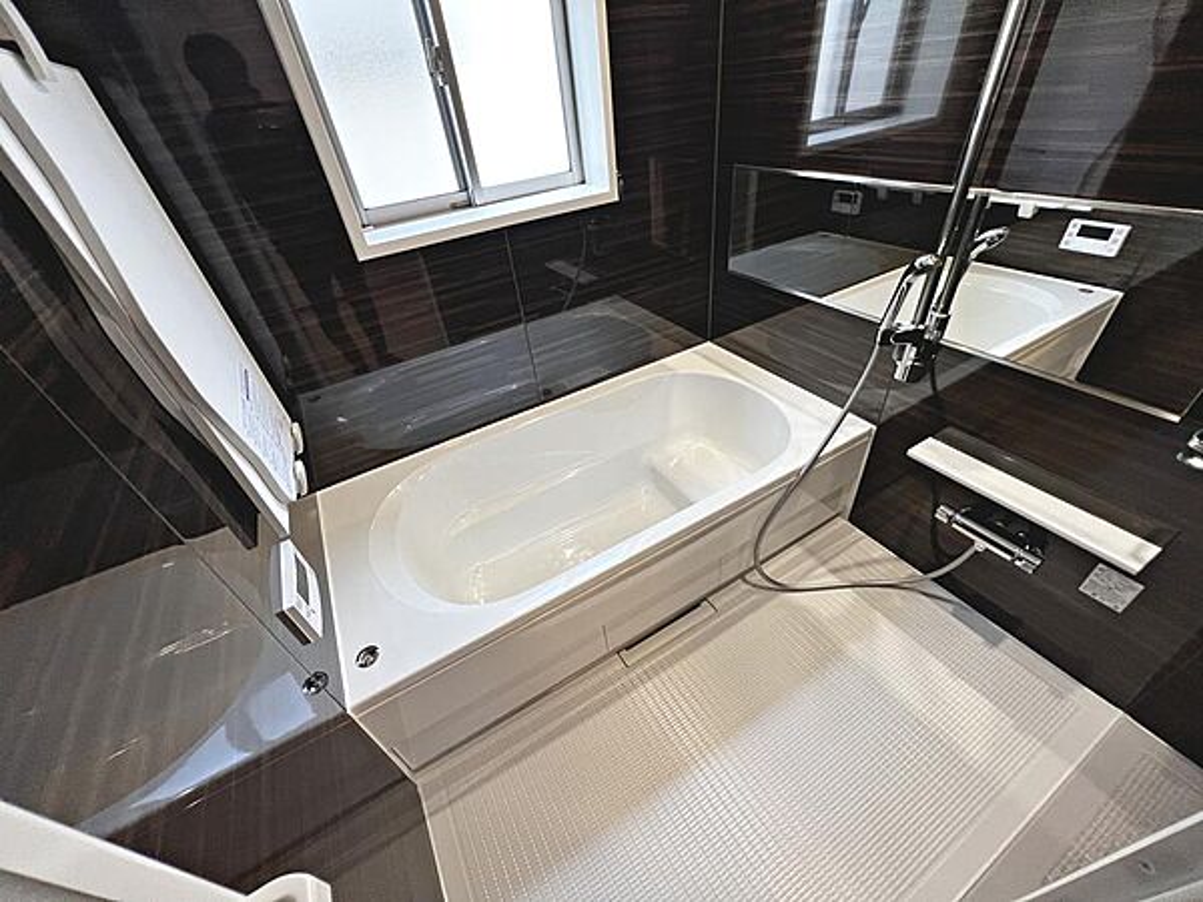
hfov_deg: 106.2
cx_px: 602
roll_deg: +7.2
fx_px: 452
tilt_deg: -37.8
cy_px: 451
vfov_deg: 89.9
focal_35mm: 13
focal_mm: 1.57
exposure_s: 1/60
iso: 160
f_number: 1.8
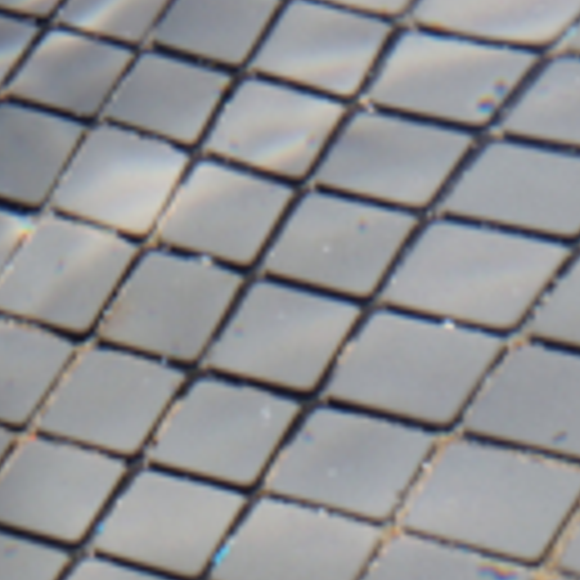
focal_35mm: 283
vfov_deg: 6.1
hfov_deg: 6.2
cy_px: -330
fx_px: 5365
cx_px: 384
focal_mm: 14.1
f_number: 3.2
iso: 100
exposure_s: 1/320
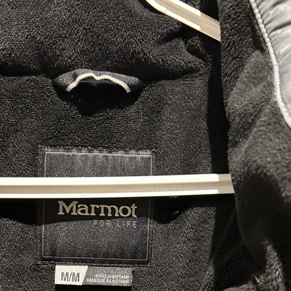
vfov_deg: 34.8
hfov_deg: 36.6
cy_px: 261
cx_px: 112
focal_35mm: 46
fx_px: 438
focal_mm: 5.7
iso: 500
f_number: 1.5
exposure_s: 1/40
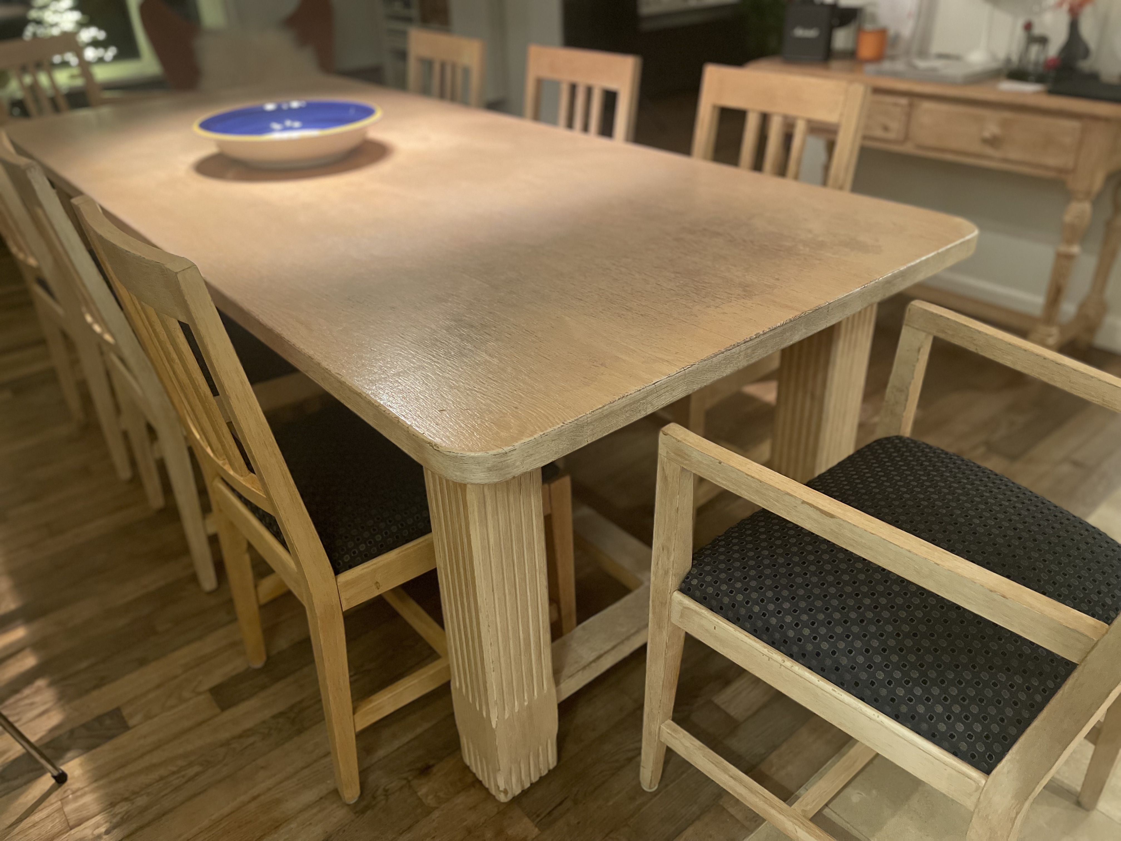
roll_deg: +2.6
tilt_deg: -29.8
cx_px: 560
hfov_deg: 67.3
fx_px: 842
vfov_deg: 53.1
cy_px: 420
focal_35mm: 26
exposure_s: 1/33
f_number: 1.6
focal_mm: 4.2
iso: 500
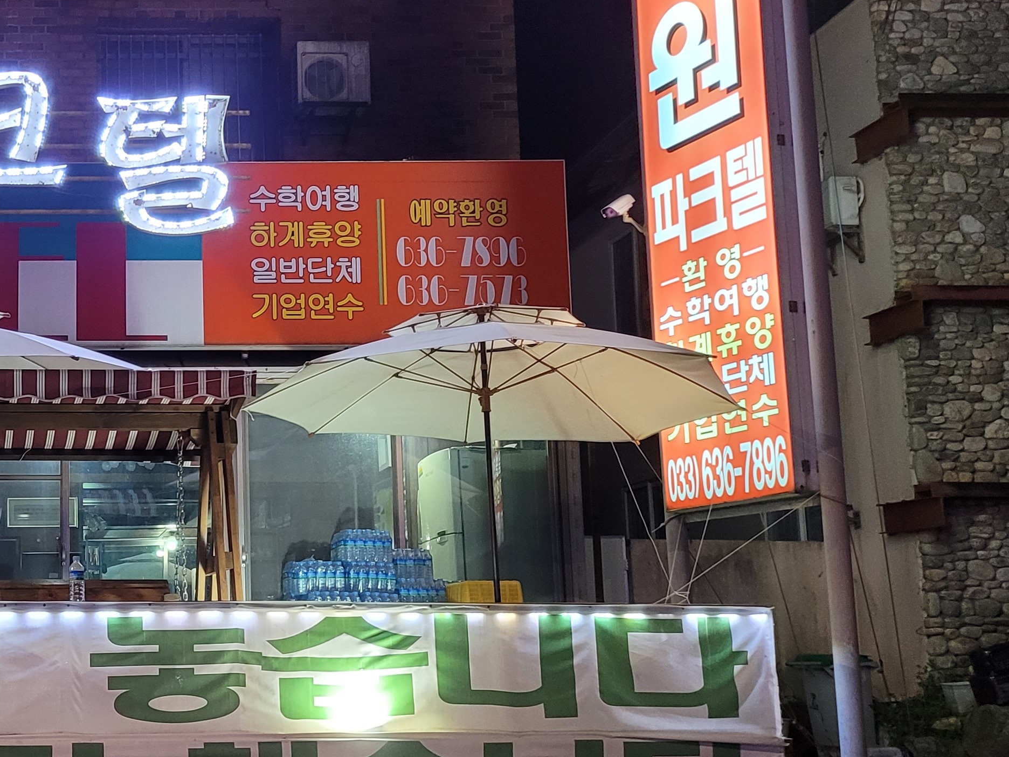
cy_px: 434
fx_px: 1632
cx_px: -26
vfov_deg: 26.1
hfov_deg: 31.5
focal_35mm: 56
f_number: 1.8
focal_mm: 5
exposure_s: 1/39
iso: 320
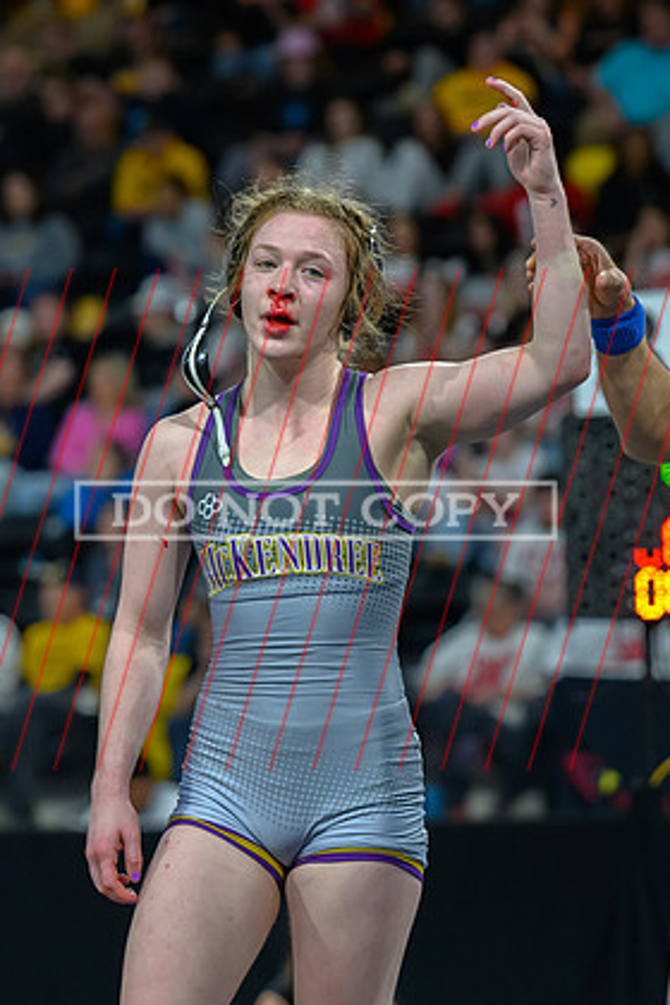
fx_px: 5639
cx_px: 240
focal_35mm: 202
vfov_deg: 10.2
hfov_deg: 6.8
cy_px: 487
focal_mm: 115
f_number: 2.8
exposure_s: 1/800
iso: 3200
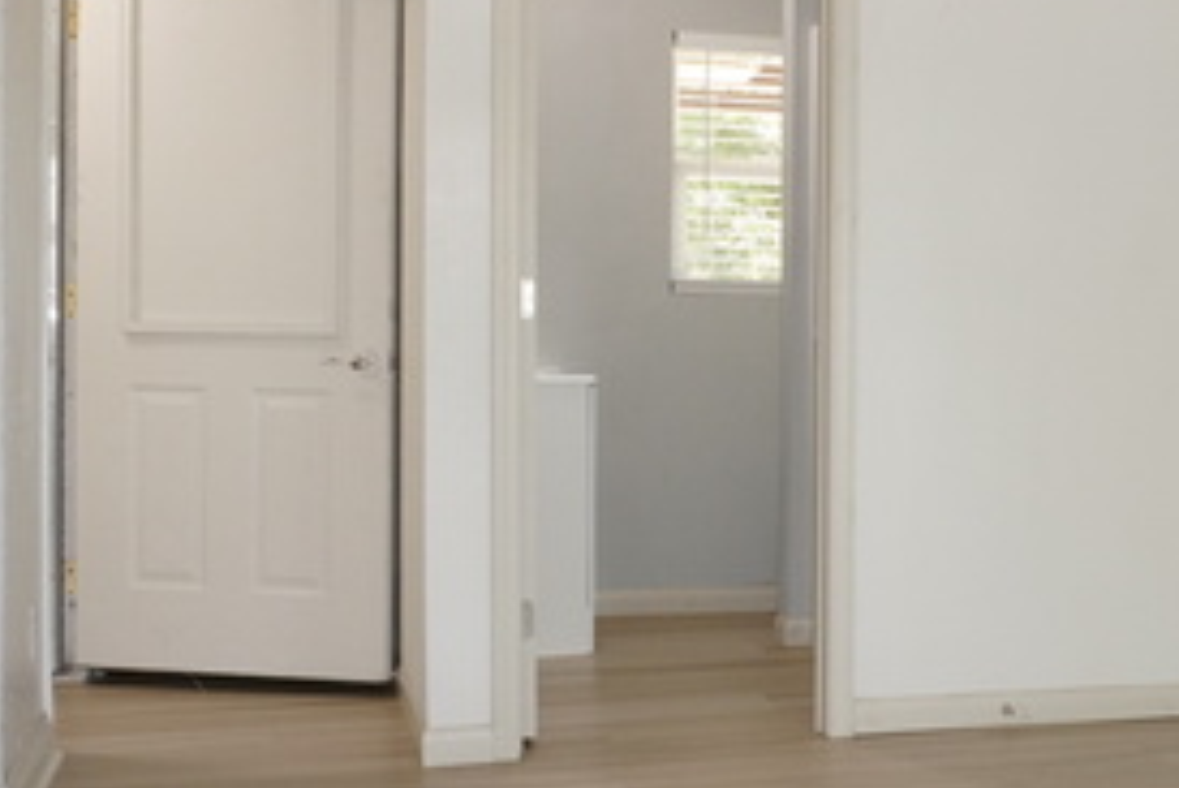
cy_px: 413
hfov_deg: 34.1
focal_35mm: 56
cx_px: 1007
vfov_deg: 24.2
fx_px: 1835
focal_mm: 16
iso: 1000
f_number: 6.3
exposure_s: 1/60
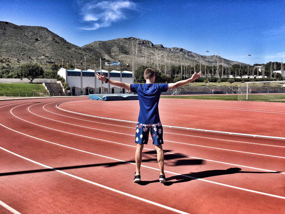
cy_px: 107
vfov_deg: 48.2
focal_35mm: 29
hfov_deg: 61.7
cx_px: 142
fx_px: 239
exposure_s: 1/1582
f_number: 2.2
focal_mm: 4.15
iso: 32
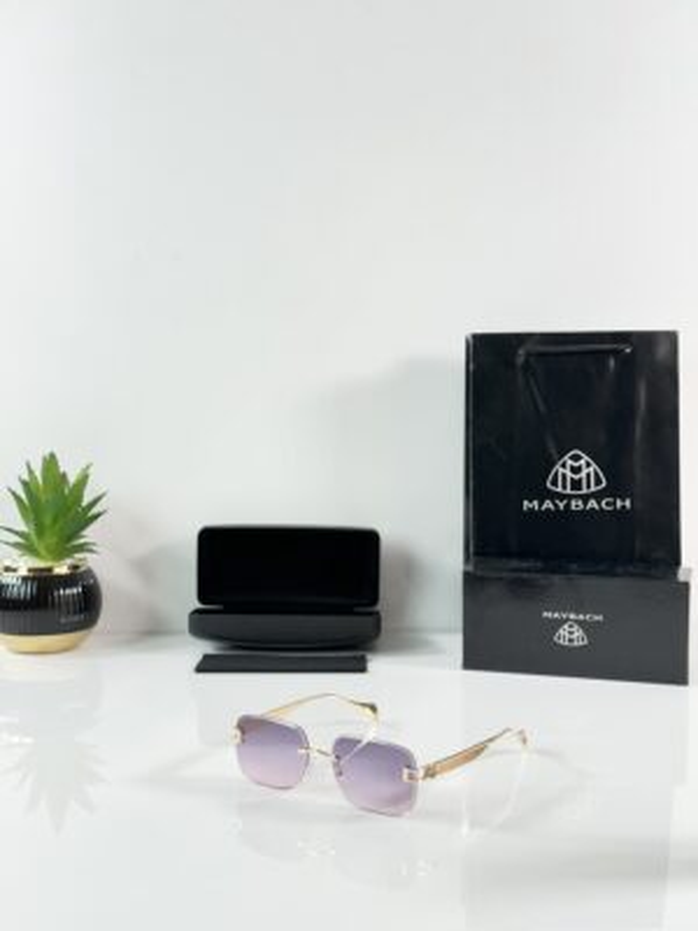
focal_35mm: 48
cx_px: 349
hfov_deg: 30.3
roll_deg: +0.1
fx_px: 1291
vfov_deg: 39.7
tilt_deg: -5.2
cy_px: 466
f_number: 1.78
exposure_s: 1/100
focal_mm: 6.86
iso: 80
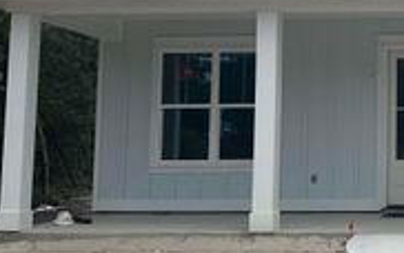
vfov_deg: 18.5
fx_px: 771
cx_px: 437
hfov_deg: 27.1
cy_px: 68
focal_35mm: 70
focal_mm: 6.86
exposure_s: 1/9709
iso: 80
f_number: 1.78
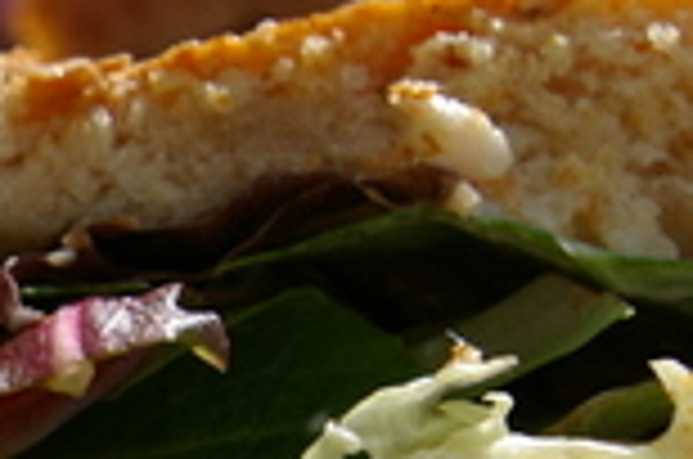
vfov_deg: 7.3
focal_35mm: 186
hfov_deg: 10.7
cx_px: -356
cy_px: 598
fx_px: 3573
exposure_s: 1/180
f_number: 8
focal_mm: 31
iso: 200
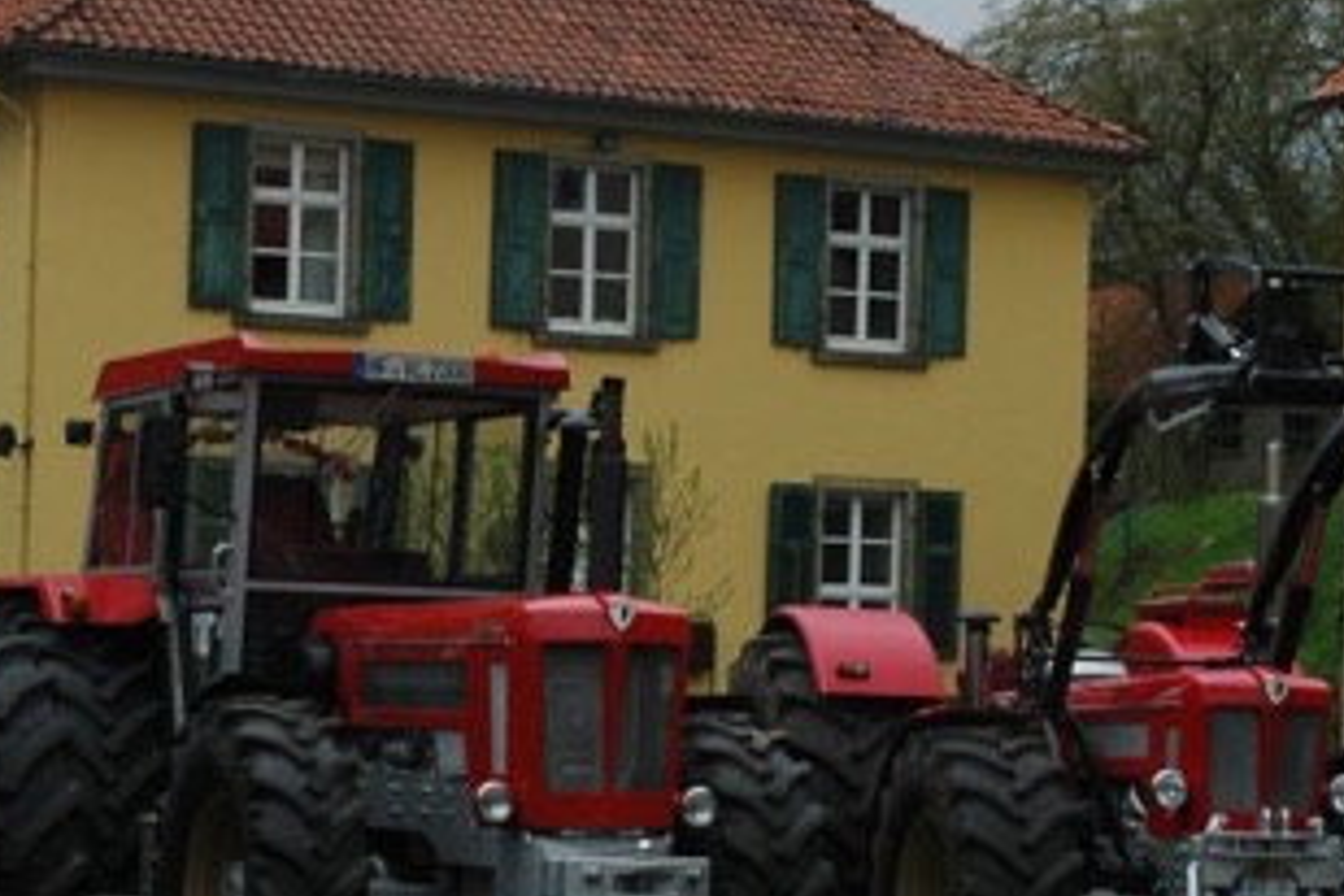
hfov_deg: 17.0
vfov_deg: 11.4
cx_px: 700
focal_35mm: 120
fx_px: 4491
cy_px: 592
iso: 400
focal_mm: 31
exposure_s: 1/320
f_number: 9
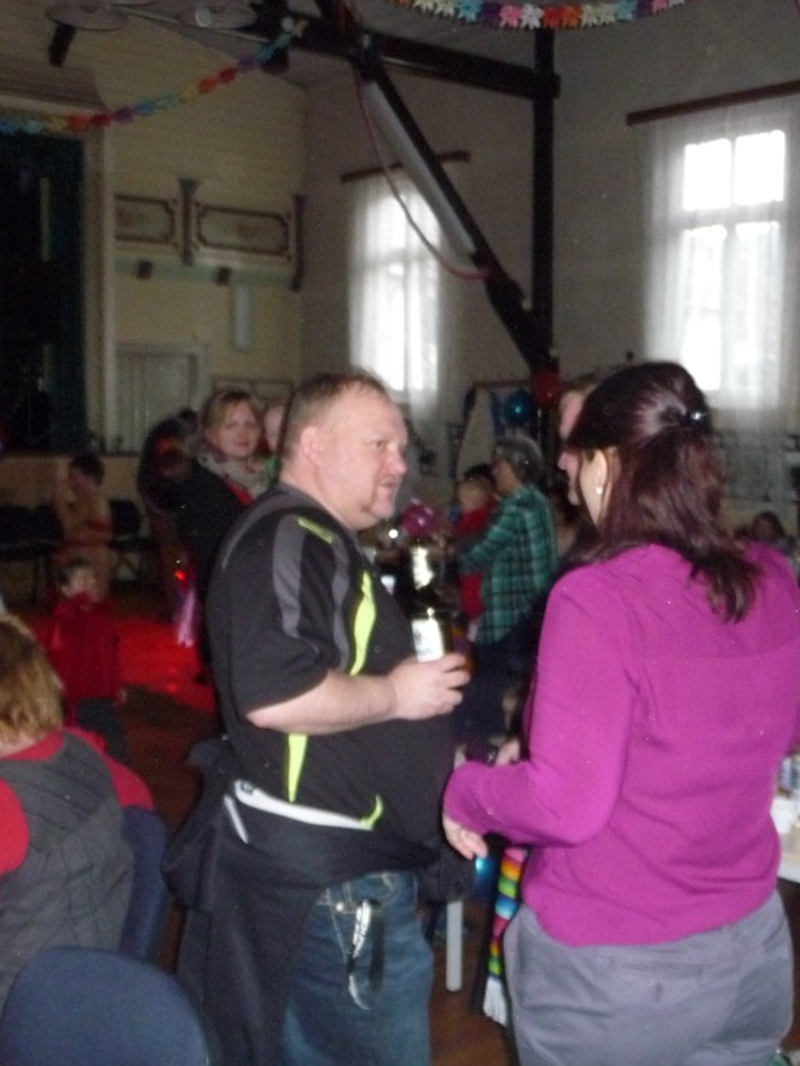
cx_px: 447
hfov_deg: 35.1
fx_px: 1263
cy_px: 527
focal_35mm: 41
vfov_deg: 45.8
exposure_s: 1/30
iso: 500
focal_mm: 5
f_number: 3.4
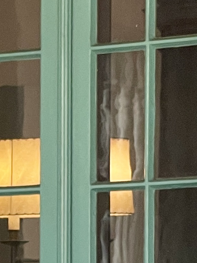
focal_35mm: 313
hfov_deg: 4.7
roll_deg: +0.2
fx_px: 2375
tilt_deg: -1.8
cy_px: 446
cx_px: -208
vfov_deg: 6.2
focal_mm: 7.5
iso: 50
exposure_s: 1/122
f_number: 2.2
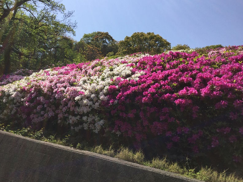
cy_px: 89
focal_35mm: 32
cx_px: 120
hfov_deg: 56.8
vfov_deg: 44.2
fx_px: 225
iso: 25
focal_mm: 3.3
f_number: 2.4
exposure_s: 1/1773
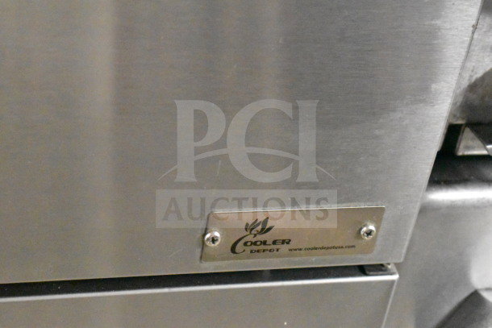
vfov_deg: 16.6
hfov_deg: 24.6
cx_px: 246
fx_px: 1128
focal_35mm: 82
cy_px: 164
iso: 25600
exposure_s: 1/100
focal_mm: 55
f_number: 5.6
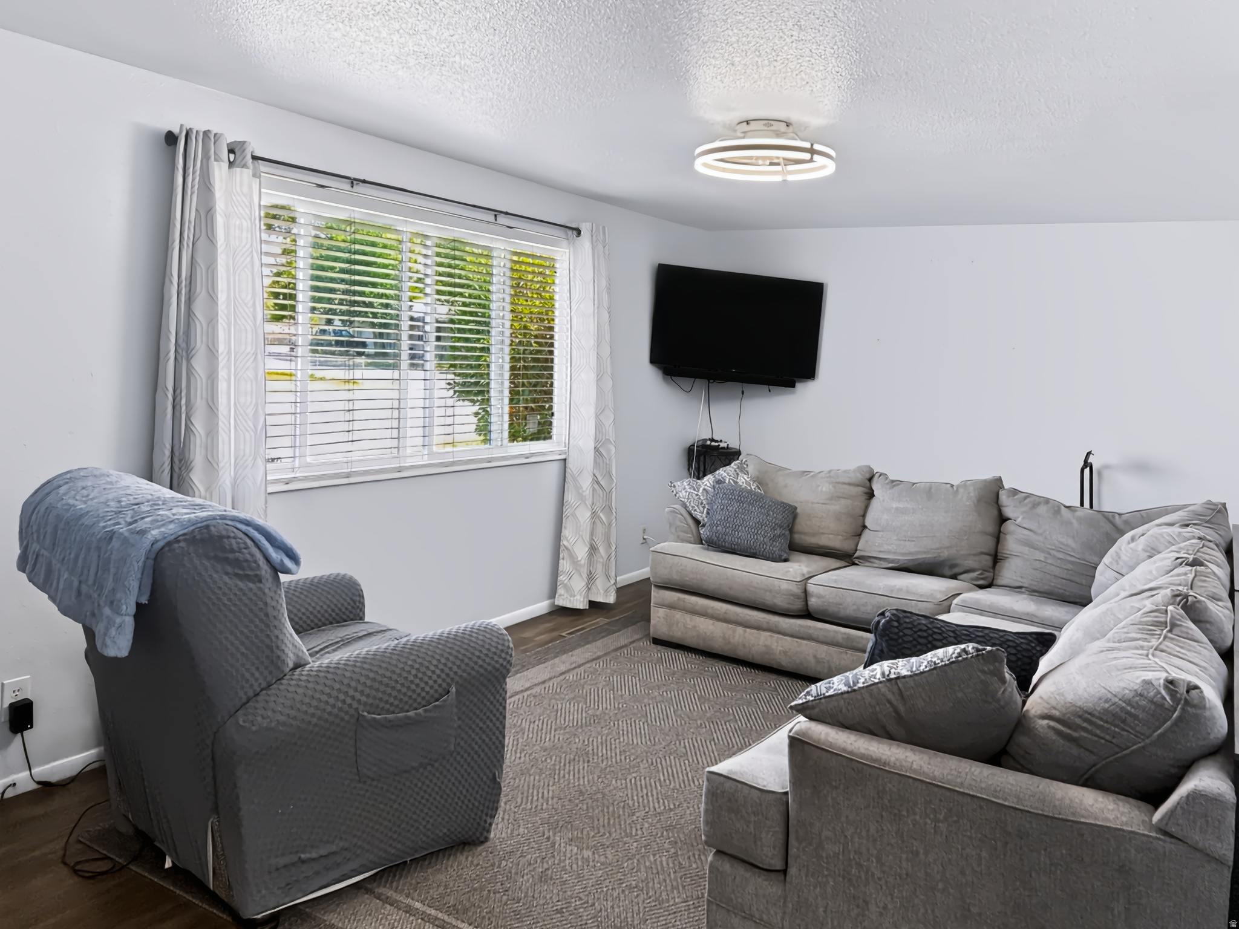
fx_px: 931
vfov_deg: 53.1
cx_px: 620
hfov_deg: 67.3
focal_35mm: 26
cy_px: 464
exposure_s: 1/120
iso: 80
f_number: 1.5
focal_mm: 5.7
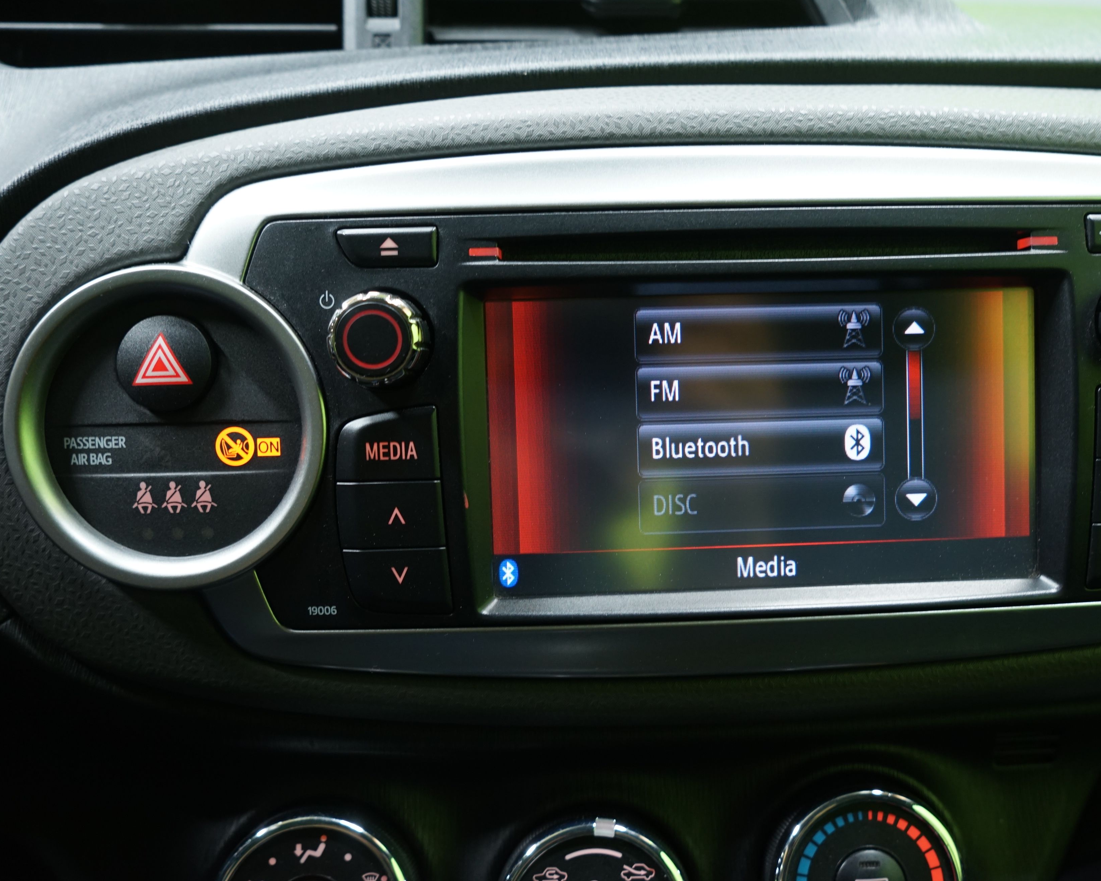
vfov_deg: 42.2
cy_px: 440
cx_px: 661
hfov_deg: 51.2
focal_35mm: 35
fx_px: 1140
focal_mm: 31
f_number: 5
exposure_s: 1/20
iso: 1000
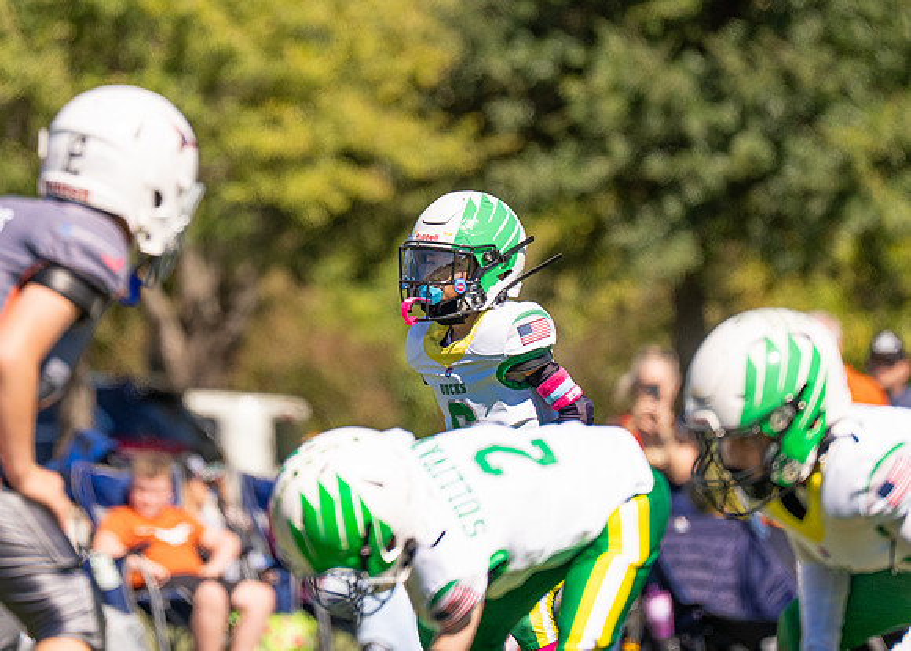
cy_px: 238
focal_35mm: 459
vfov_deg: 3.1
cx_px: 395
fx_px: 11868
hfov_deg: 4.4
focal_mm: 200
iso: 160
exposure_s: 1/4000
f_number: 2.8
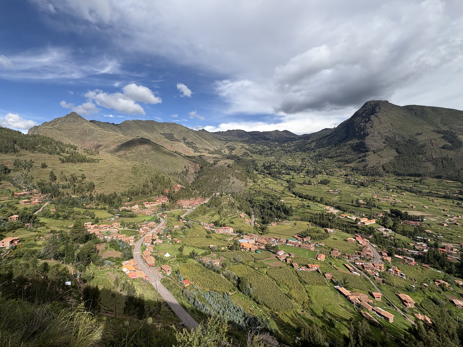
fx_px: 214
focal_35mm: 16
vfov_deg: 78.0
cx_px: 217
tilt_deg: +1.2
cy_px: 163
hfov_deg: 94.4
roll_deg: +1.5
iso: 50
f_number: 2.2
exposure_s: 1/1789
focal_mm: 2.22
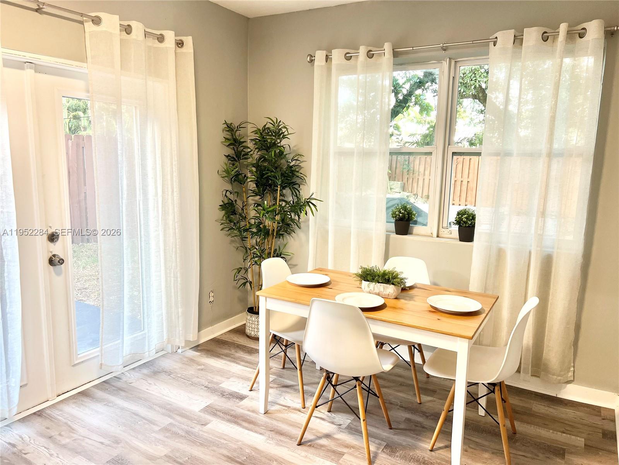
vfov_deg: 53.1
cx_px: 310
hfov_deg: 67.3
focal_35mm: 26
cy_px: 232
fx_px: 465
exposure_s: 1/60
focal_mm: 5.7
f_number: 1.5
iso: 80
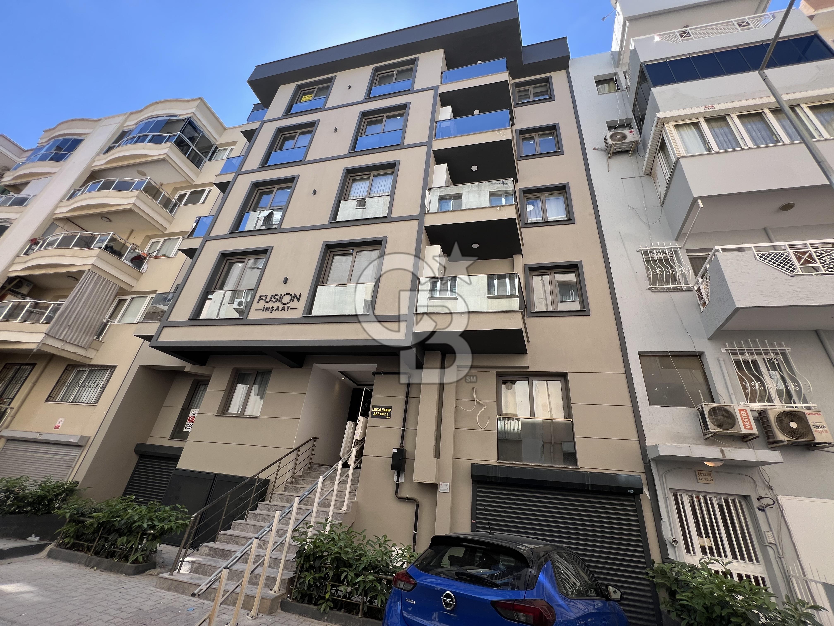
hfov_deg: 106.2
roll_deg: -6.7
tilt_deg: +27.4
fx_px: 313
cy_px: 313
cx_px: 417
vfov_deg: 89.9
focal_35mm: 13
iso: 32
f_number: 1.8
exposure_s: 1/485
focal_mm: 1.57
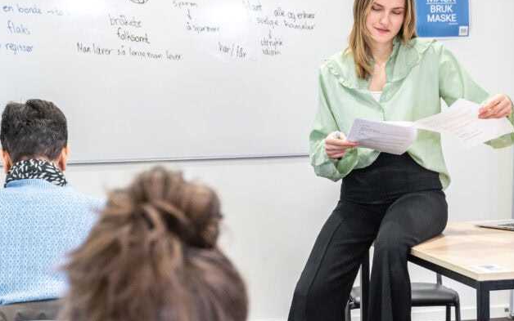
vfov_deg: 12.7
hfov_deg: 20.2
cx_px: 288
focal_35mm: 103
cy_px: 118
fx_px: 1443
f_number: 7.1
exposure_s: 1/50
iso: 1600
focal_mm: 62
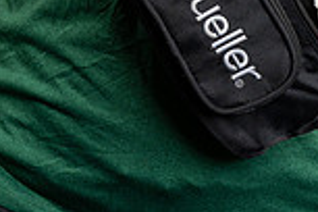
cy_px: -214
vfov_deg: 9.0
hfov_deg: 14.2
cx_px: 227
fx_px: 1272
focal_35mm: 144
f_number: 7.1
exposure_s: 1/250
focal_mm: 49
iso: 800
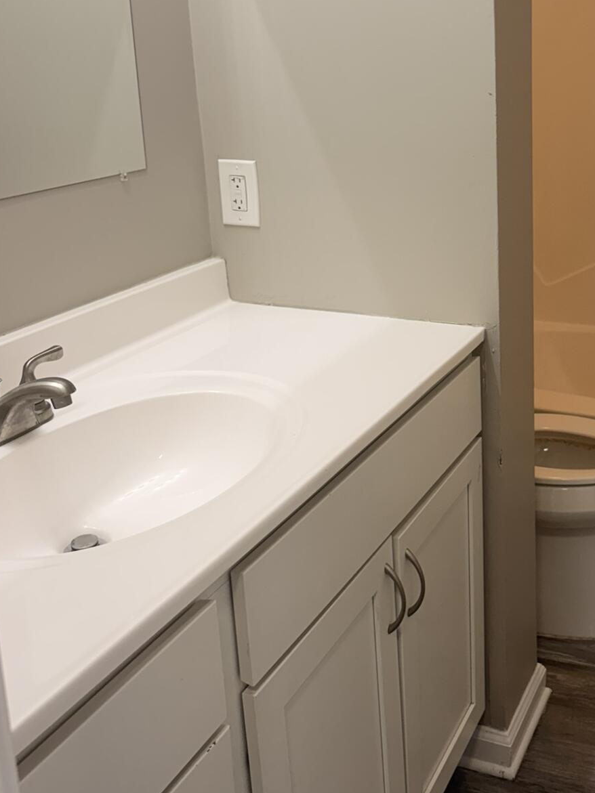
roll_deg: +1.9
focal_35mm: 41
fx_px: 940
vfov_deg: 44.8
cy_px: 240
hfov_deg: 33.8
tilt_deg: -12.9
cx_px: 500
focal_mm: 6.76
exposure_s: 1/120
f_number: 1.78
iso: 100
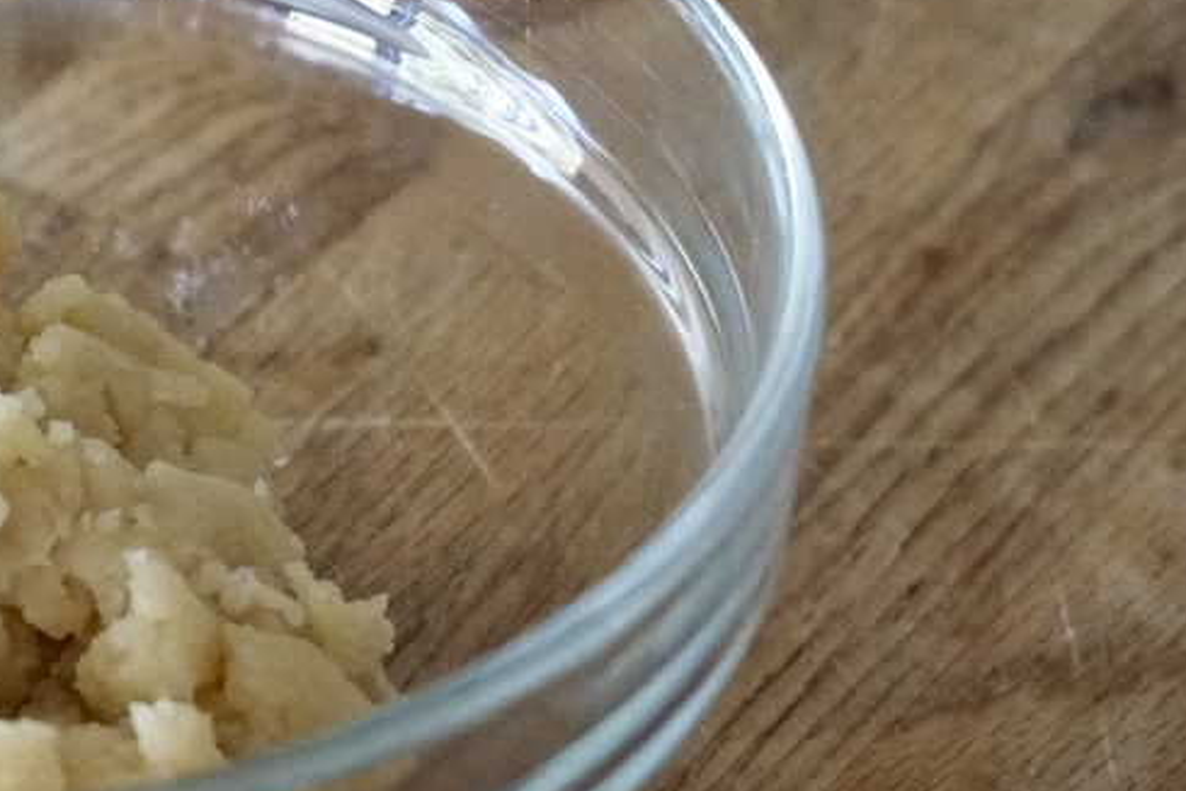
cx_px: -211
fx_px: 6984
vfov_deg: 6.5
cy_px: 203
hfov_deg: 9.6
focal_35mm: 212
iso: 5000
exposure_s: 1/100
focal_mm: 54
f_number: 5
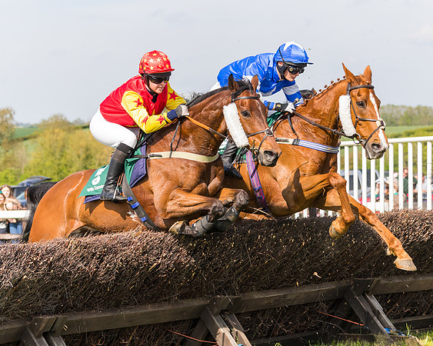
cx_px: 230
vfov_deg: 13.0
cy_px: 173
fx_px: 1515
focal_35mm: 118
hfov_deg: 16.3
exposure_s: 1/2500
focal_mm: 70
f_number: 4
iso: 400
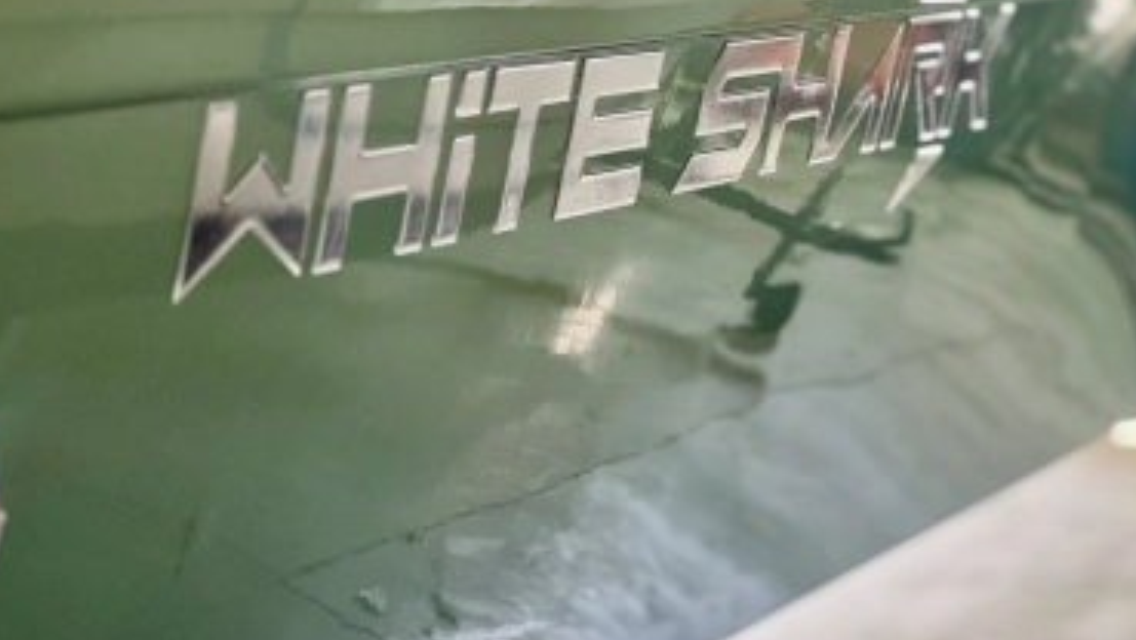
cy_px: 103
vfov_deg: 9.7
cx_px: 662
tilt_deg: -0.2
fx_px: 3767
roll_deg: -1.0
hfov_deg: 17.1
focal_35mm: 125
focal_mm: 9
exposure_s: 1/33
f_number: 2.8
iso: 250
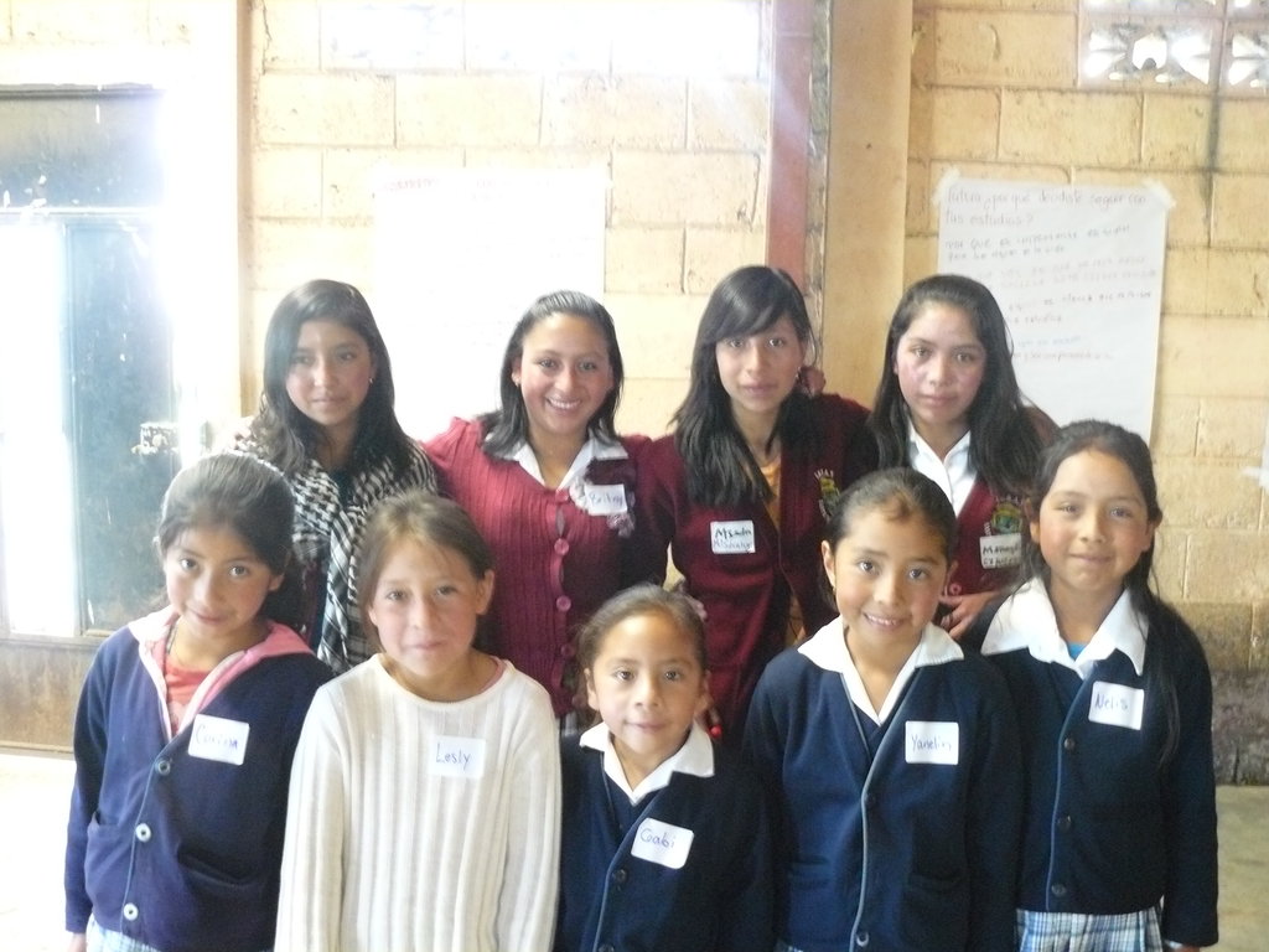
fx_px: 1320
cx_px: 634
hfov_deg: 51.4
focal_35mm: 36
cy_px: 476
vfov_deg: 39.7
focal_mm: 6
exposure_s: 1/6
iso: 400
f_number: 2.8
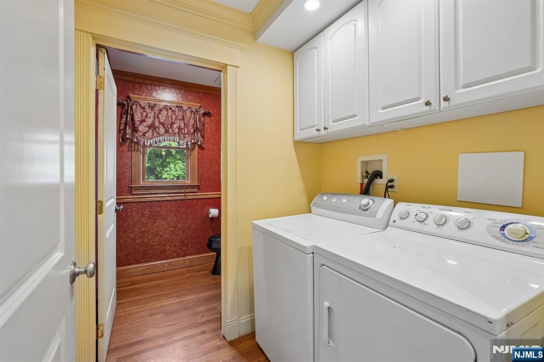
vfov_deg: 73.7
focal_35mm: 16
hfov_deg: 96.8
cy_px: 181
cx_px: 272
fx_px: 242
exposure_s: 1/30
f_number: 8
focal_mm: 16
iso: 400
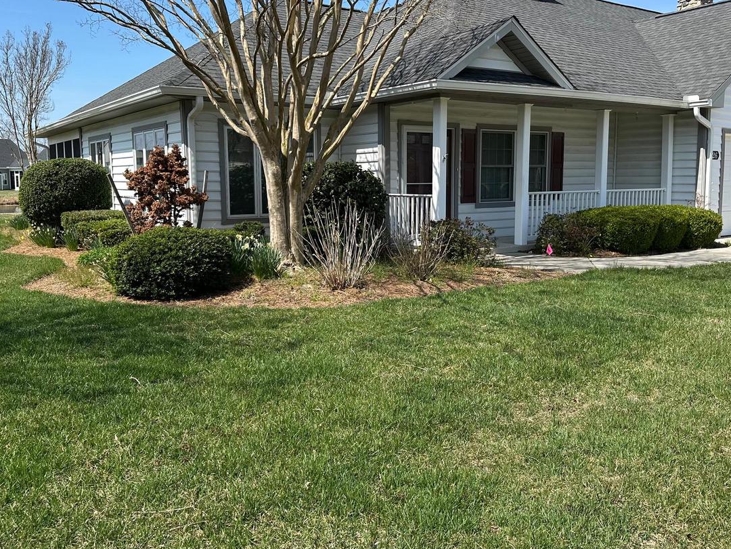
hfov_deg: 56.8
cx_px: 357
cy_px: 245
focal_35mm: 32
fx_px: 676
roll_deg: +0.4
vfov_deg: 44.1
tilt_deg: -5.2
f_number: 1.78
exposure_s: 1/3058
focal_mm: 6.86
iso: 80
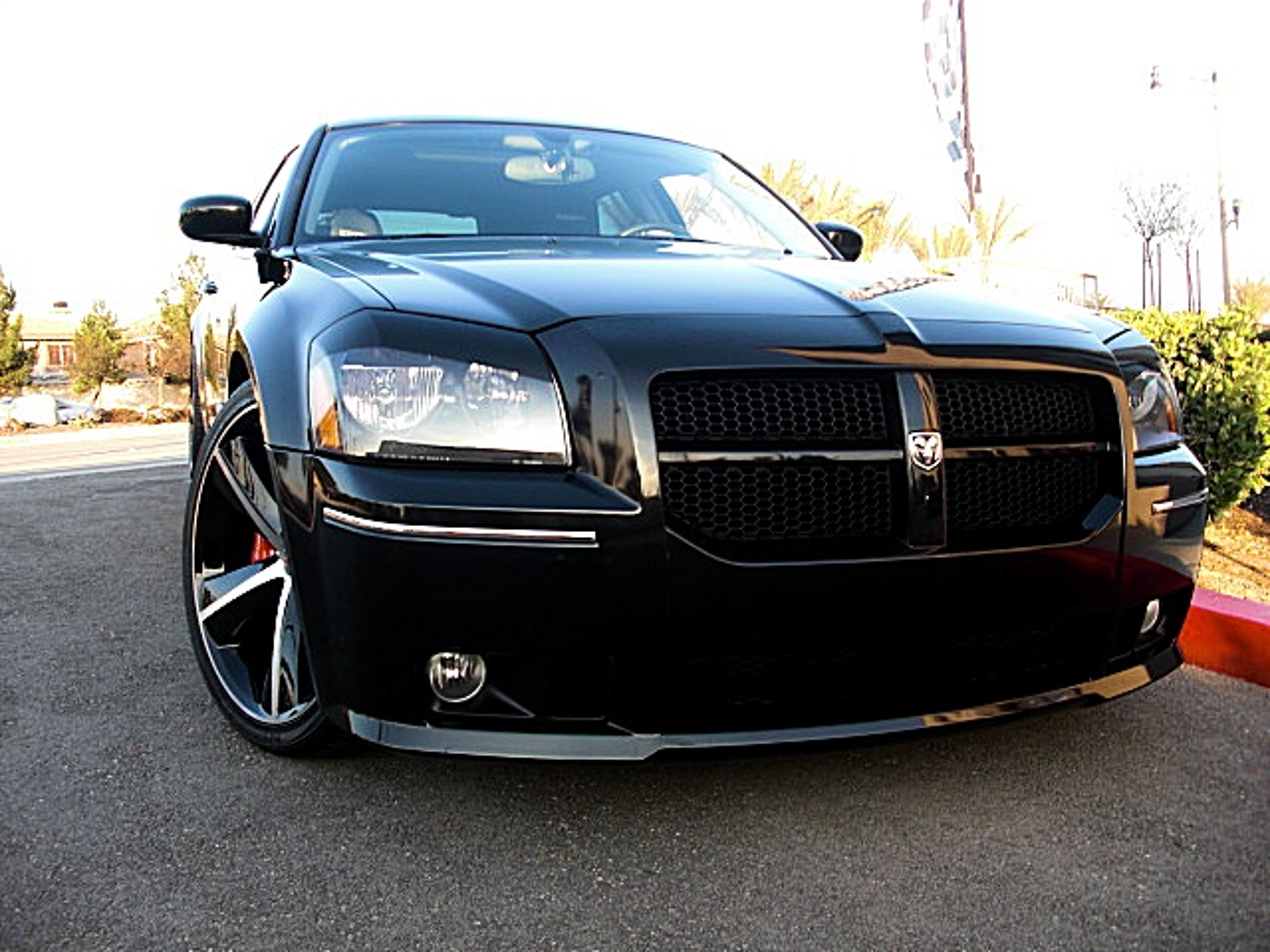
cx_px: 635
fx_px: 1321
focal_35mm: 36
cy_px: 476
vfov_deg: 39.7
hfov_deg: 51.4
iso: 50
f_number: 2.8
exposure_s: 1/80
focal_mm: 6.3
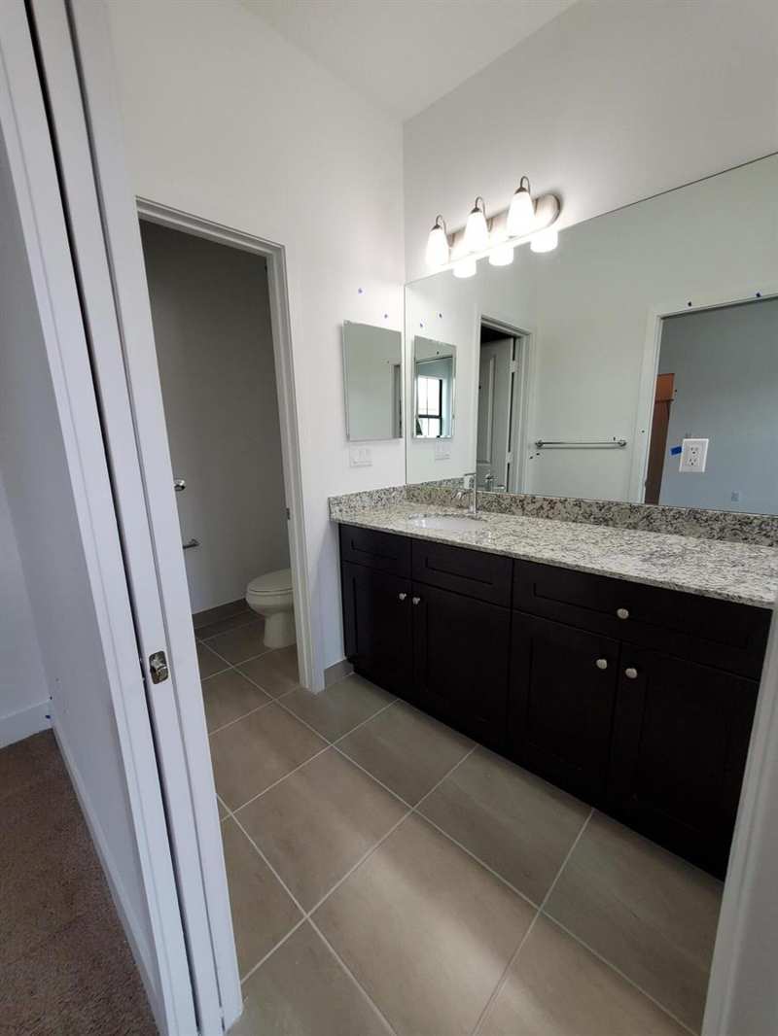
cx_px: 389
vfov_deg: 106.2
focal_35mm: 13
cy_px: 518
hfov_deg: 89.9
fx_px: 389
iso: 80
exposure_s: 1/59
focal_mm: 1.8
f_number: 2.2
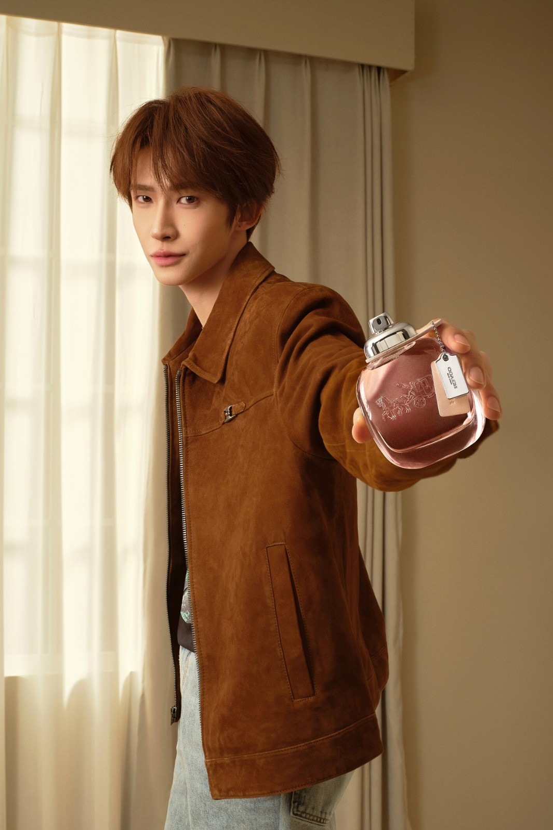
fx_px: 1129
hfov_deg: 27.5
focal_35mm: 49
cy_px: 416
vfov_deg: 40.3
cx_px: 253
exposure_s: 1/125
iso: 400
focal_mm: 59.8
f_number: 11
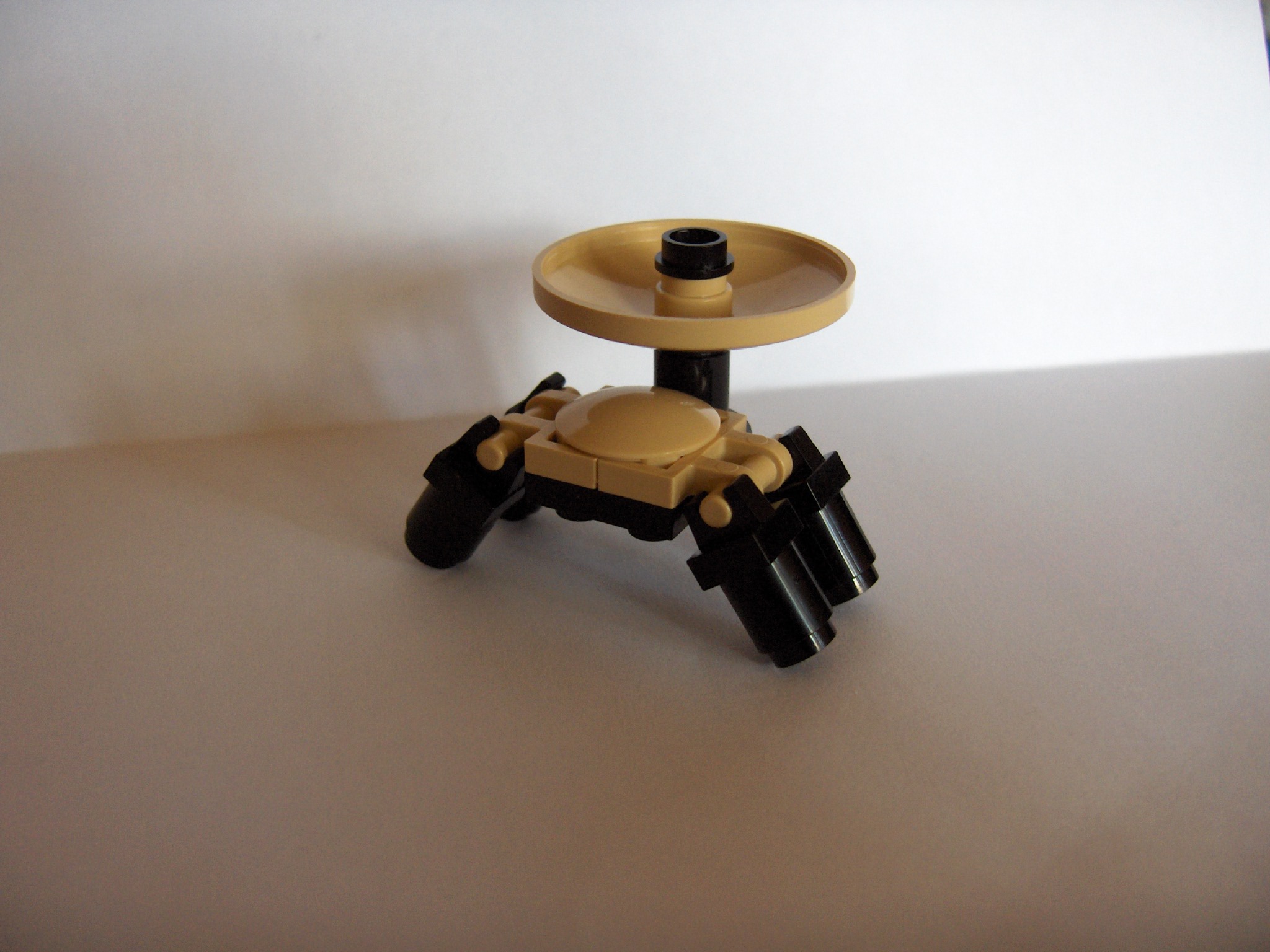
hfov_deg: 47.9
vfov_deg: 36.8
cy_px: 476
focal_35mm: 39
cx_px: 635
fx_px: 1431
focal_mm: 8
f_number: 2.8
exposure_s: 1/55.2
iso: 200
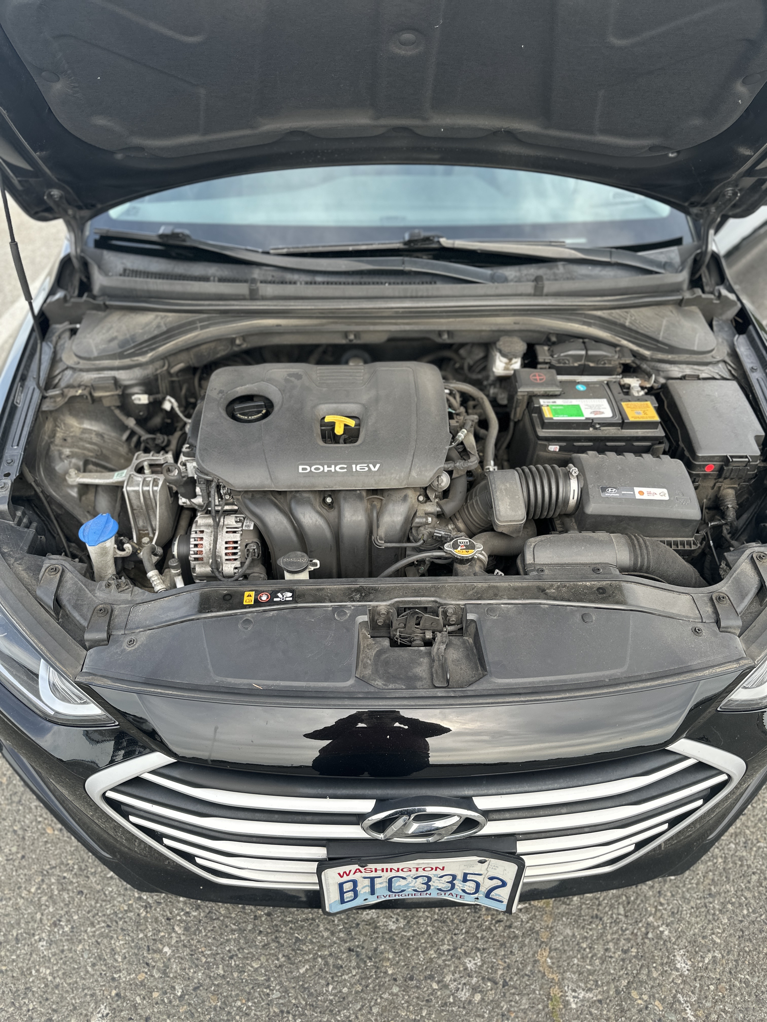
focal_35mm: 24
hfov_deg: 56.8
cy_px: 511
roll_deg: -1.5
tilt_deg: -40.5
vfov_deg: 71.6
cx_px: 384
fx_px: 709
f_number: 1.78
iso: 80
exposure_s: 1/667
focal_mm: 6.86
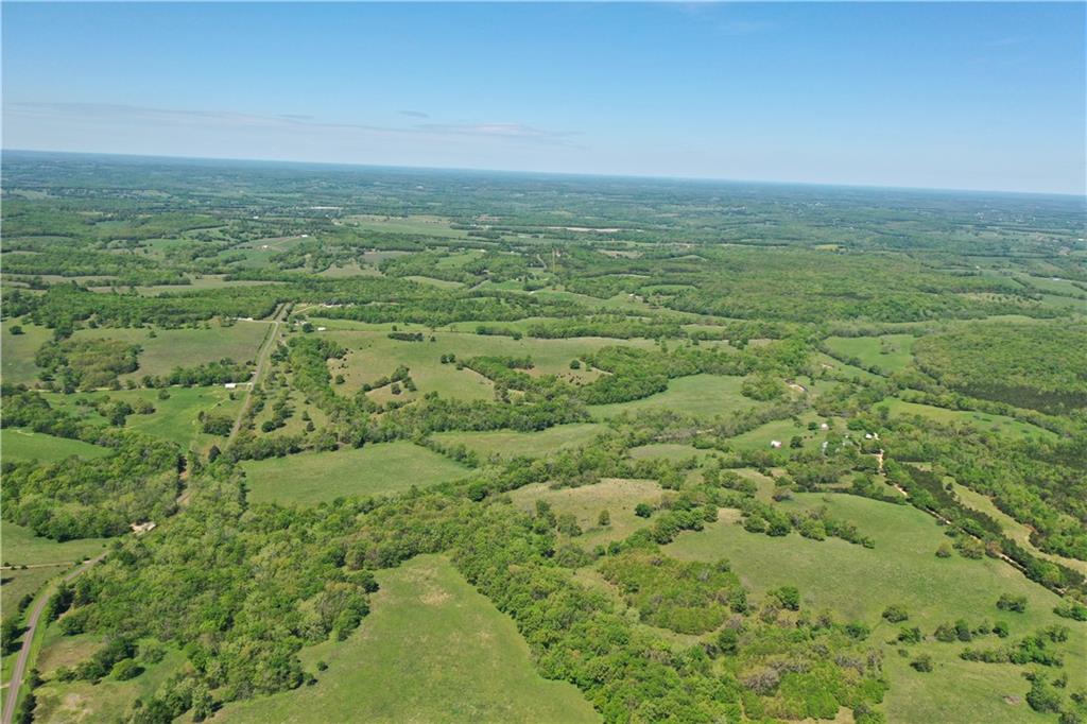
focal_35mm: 28
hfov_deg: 65.5
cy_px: 362
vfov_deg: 46.4
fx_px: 845
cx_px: 544
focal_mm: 10.26
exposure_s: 1/1000
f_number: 4
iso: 100
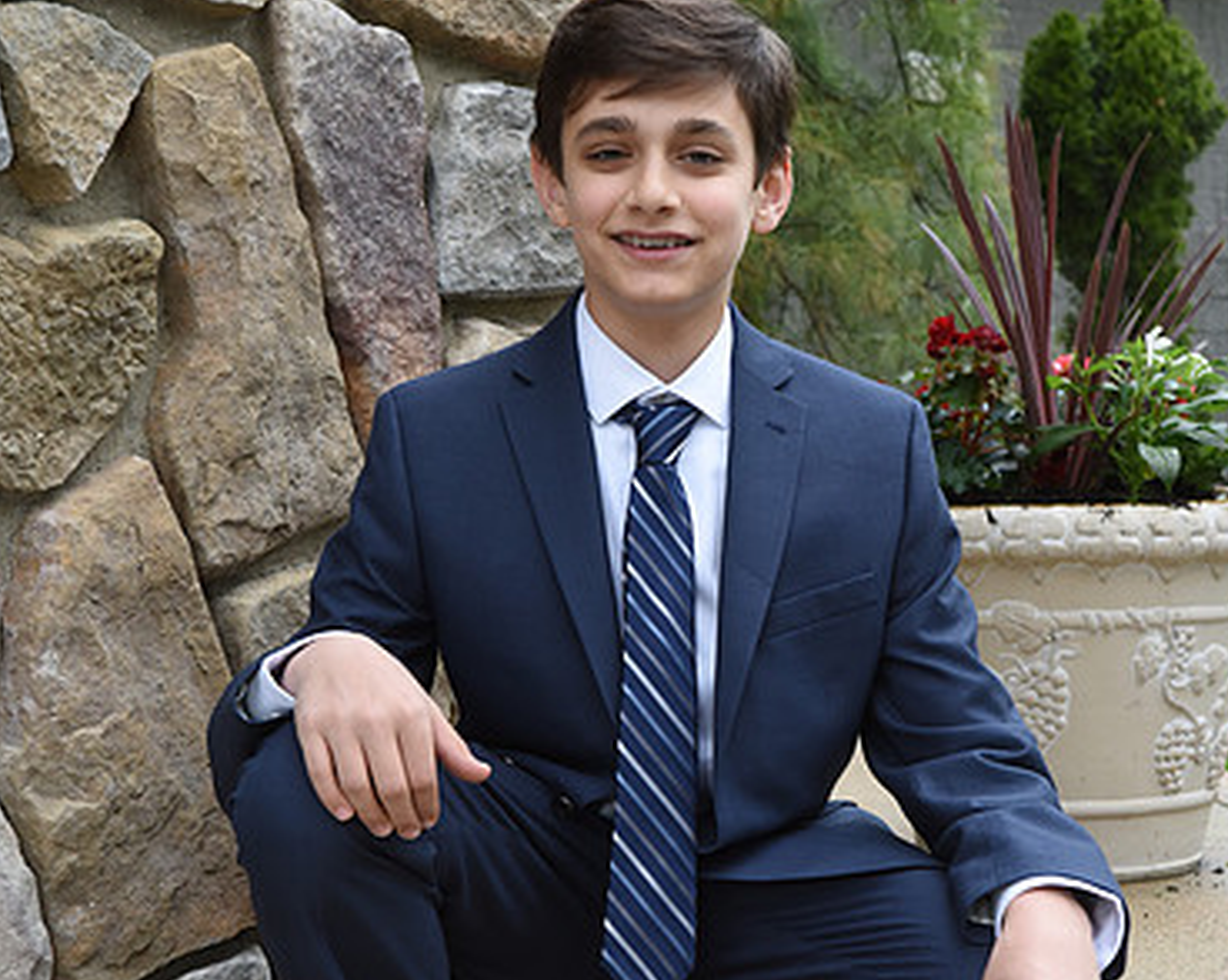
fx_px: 2688
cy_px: 650
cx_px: 642
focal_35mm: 74
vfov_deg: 20.6
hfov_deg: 25.7
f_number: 8
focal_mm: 50
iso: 1000
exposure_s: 1/125
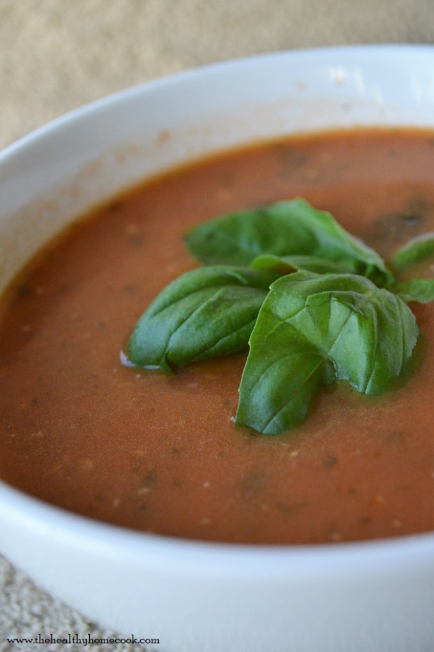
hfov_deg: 25.7
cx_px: 217
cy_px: 326
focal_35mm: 52
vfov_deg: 37.9
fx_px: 951
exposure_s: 1/500
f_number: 5
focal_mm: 35
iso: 1000
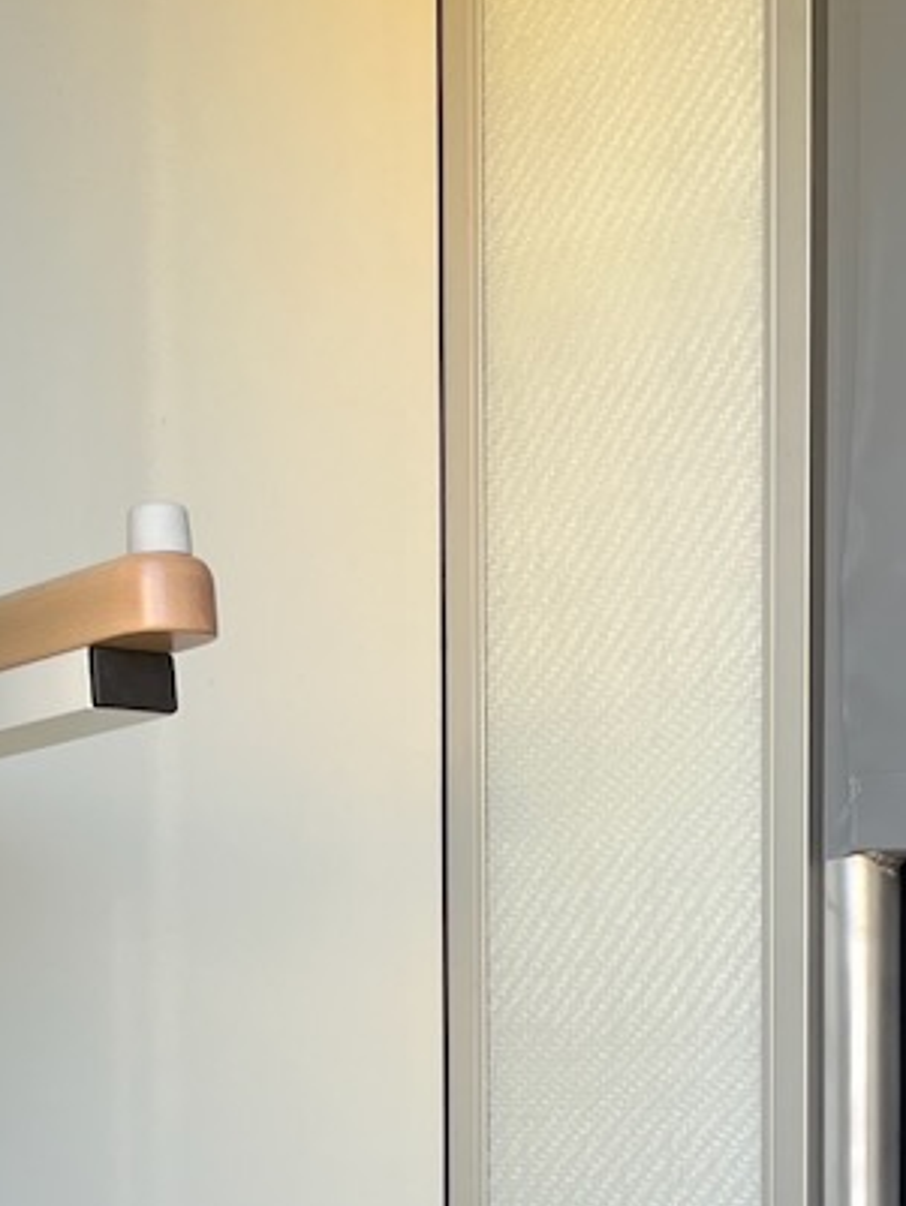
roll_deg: +0.2
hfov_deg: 17.7
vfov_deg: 22.8
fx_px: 2895
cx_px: 671
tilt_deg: -3.0
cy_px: 1131
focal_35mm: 83
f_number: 1.6
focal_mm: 5.1
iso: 40
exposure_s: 1/237
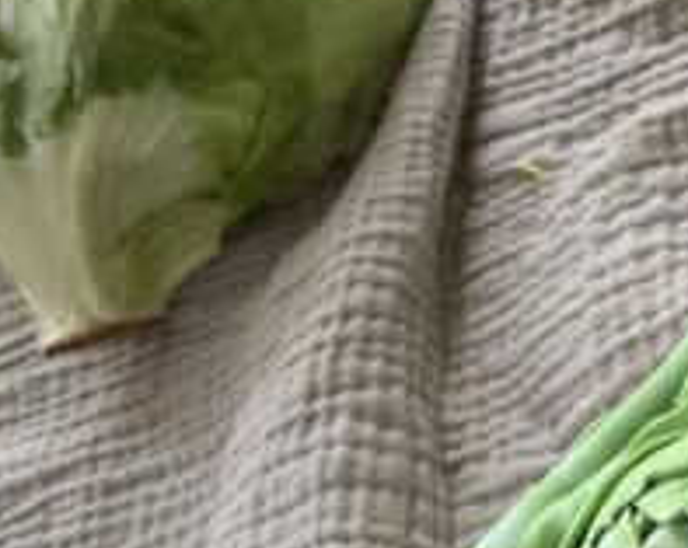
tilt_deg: -44.9
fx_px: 2684
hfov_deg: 13.6
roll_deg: +38.4
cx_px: 1076
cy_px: -164
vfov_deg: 11.4
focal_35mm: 132
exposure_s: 1/120
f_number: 1.5
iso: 80
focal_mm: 5.7
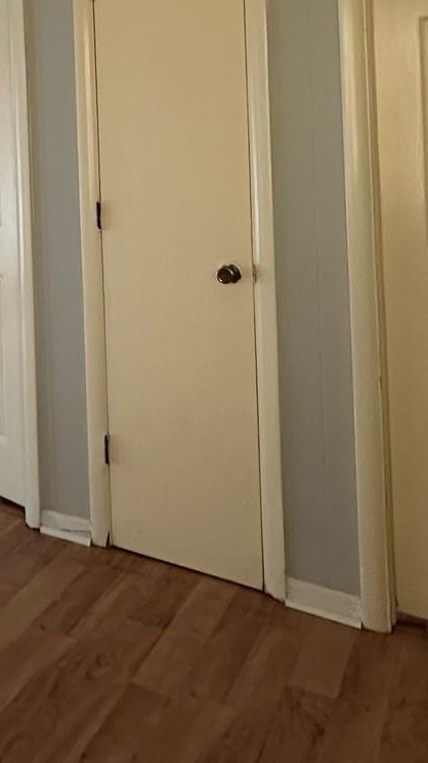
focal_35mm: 42
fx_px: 848
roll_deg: +1.6
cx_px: -134
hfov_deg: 24.5
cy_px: 116
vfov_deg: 45.1
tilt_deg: +1.0
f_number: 2.2
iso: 500
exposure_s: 1/60
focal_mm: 2.22
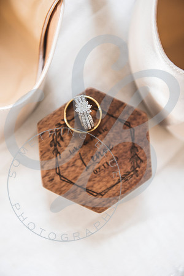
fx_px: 537
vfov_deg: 28.8
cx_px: 92
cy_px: 138
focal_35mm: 70
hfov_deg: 19.5
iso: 1000
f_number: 5
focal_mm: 70
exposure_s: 1/125
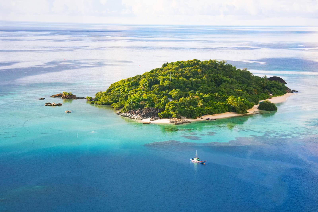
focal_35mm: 85
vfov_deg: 16.1
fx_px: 751
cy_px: 106
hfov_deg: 23.9
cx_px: 159
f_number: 20
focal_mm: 85
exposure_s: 1/320
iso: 1250
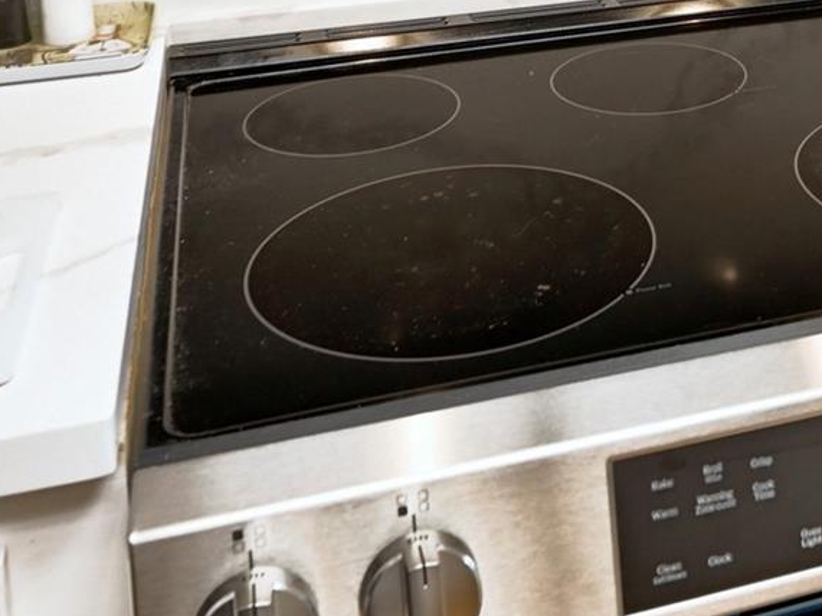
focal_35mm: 64
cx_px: 789
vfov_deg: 20.7
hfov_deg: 28.8
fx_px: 1513
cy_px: -213
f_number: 8
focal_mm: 18.5
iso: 400
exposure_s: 1/13
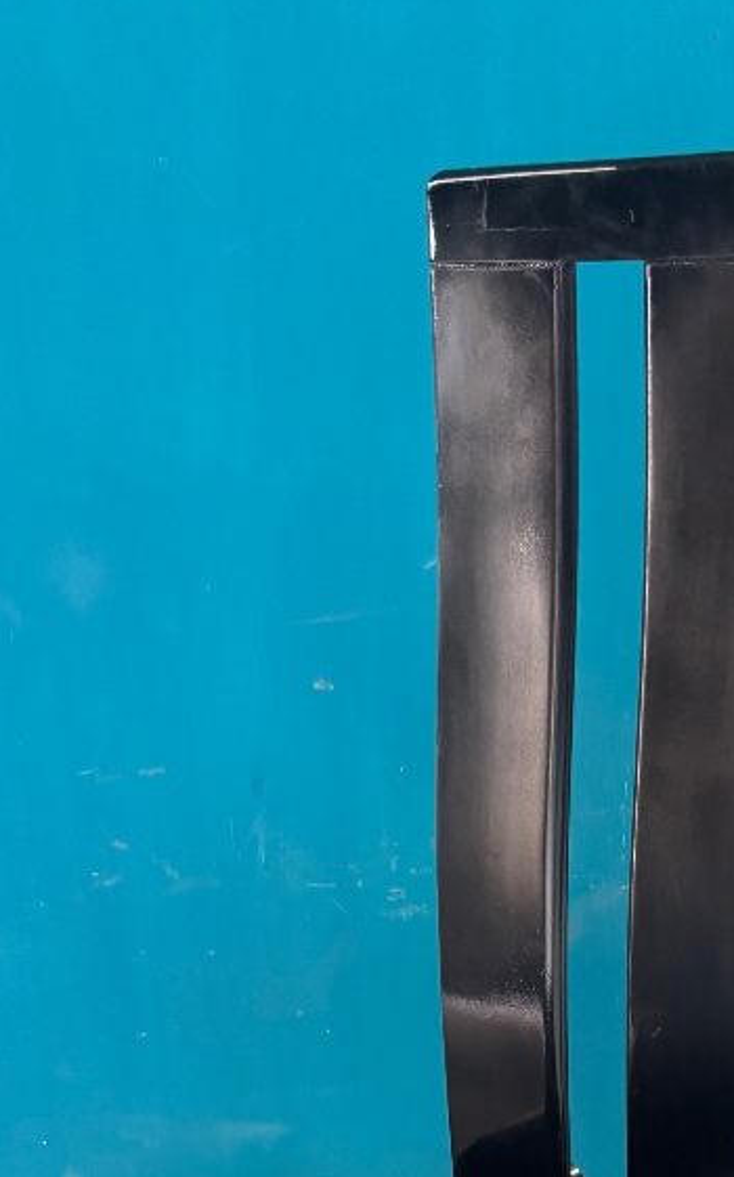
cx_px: 489
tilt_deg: -27.6
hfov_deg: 21.9
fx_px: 1891
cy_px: 1248
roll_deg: +1.5
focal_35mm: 59
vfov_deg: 31.3
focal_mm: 5.96
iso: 250
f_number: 1.6
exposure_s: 1/60
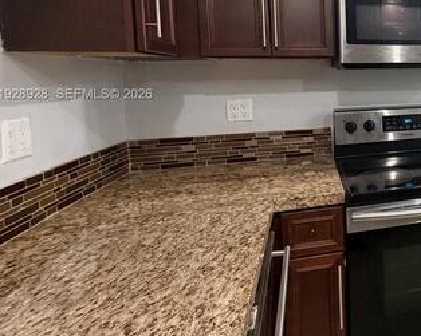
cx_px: 426
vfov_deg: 48.5
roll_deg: +1.0
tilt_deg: -4.1
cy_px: 95
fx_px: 361
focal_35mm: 29
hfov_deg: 48.9
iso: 500
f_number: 2.2
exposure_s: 1/60
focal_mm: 2.22
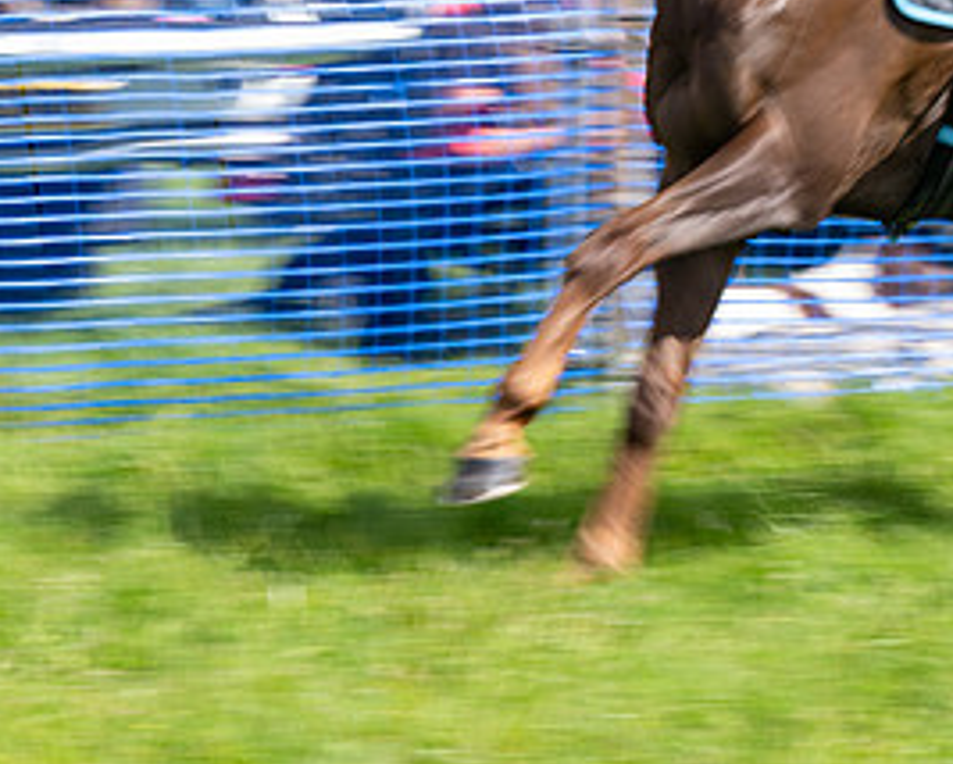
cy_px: -32
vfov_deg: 4.5
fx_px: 9738
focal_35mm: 345
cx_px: 857
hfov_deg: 5.6
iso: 100
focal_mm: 98
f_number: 8
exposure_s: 1/100
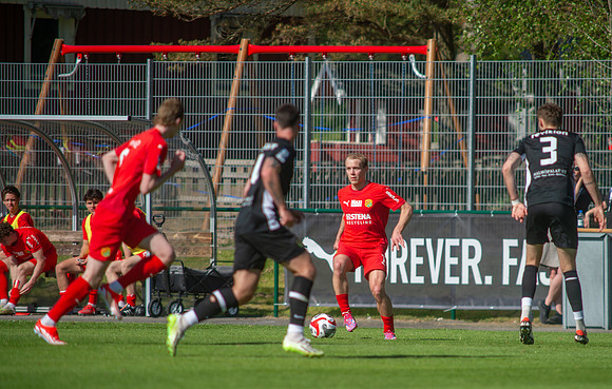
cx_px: 382
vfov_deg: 2.5
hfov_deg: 3.9
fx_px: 8904
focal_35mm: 531
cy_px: 254
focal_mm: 420
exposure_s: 1/1600
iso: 180
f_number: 4
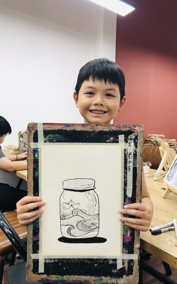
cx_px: 82
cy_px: 143
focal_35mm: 30
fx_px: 232
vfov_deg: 62.9
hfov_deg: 41.8
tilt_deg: -3.6
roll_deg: -1.5
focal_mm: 4
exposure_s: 1/100
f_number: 1.8
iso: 40
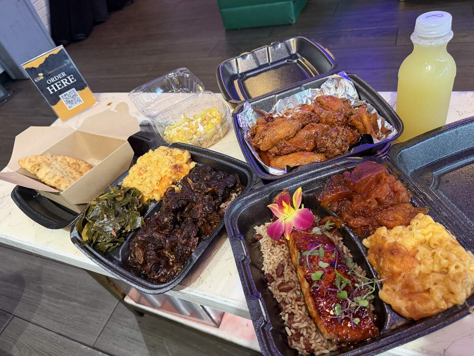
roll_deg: +20.4
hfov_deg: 71.6
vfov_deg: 56.8
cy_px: 178
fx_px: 329
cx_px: 237
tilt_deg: -43.8
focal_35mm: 24
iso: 500
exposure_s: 1/60
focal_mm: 6.76
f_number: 1.78
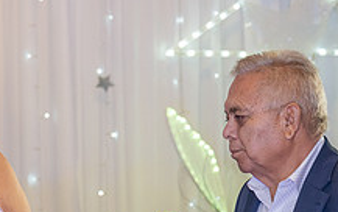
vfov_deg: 5.0
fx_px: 2443
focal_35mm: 265
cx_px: -158
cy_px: 177
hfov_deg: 7.8
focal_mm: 70
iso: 1000
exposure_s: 1/200
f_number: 2.8
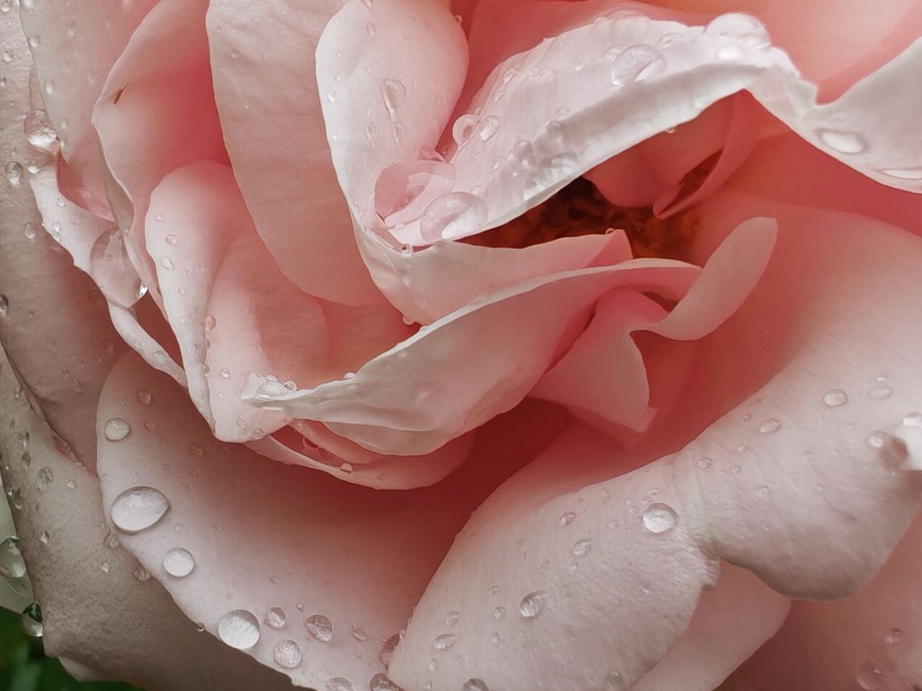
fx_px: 1305
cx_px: 463
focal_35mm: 49
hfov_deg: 38.9
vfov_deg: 29.7
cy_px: 348
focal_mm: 1.96
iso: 50
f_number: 2.2
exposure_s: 1/280
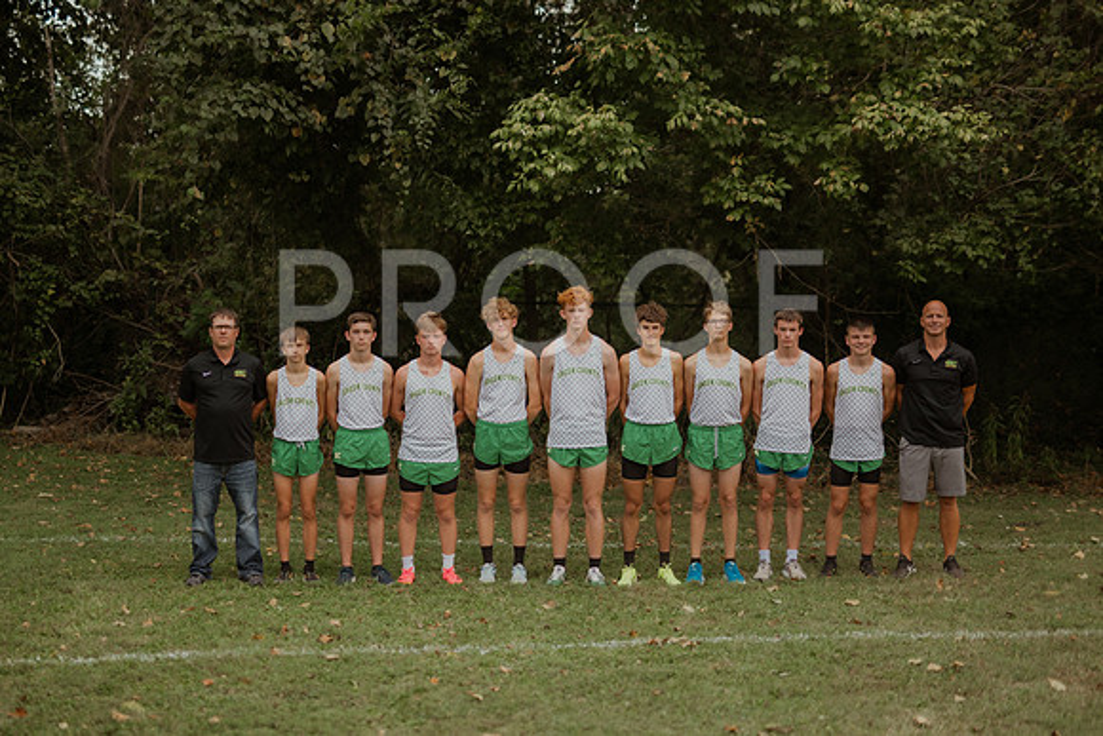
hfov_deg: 36.0
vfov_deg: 24.4
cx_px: 532
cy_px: 393
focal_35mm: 55
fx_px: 1699
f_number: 2.8
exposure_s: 1/2000
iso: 250
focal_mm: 50
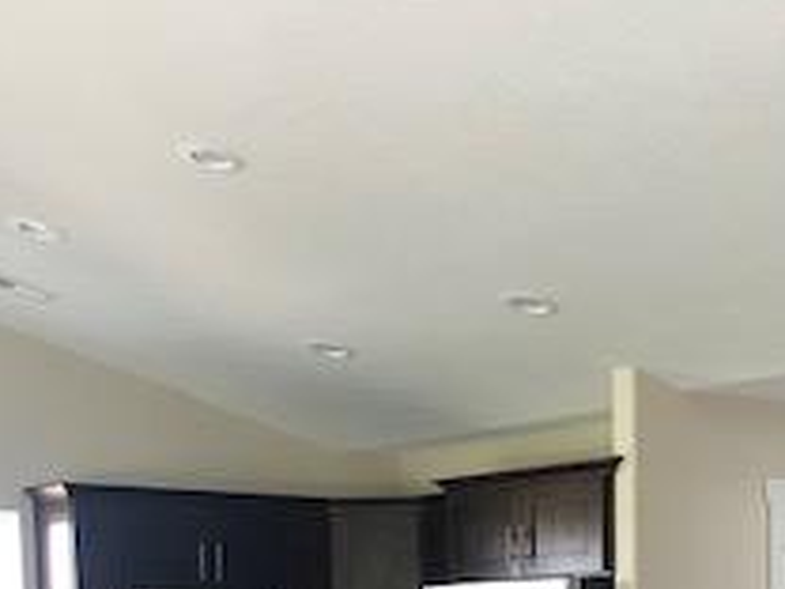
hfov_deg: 22.7
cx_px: 528
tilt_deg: -5.3
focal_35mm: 86
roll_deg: +0.3
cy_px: 857
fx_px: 1950
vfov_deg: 15.9
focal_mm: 4
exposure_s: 1/30
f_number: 1.8
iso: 32
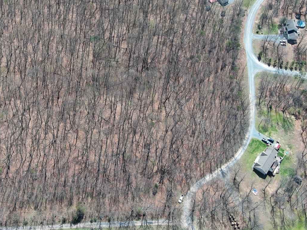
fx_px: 497
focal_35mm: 56
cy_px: 70
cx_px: 80
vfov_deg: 25.9
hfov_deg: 33.7
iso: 100
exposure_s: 1/493
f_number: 2.8
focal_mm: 10.57
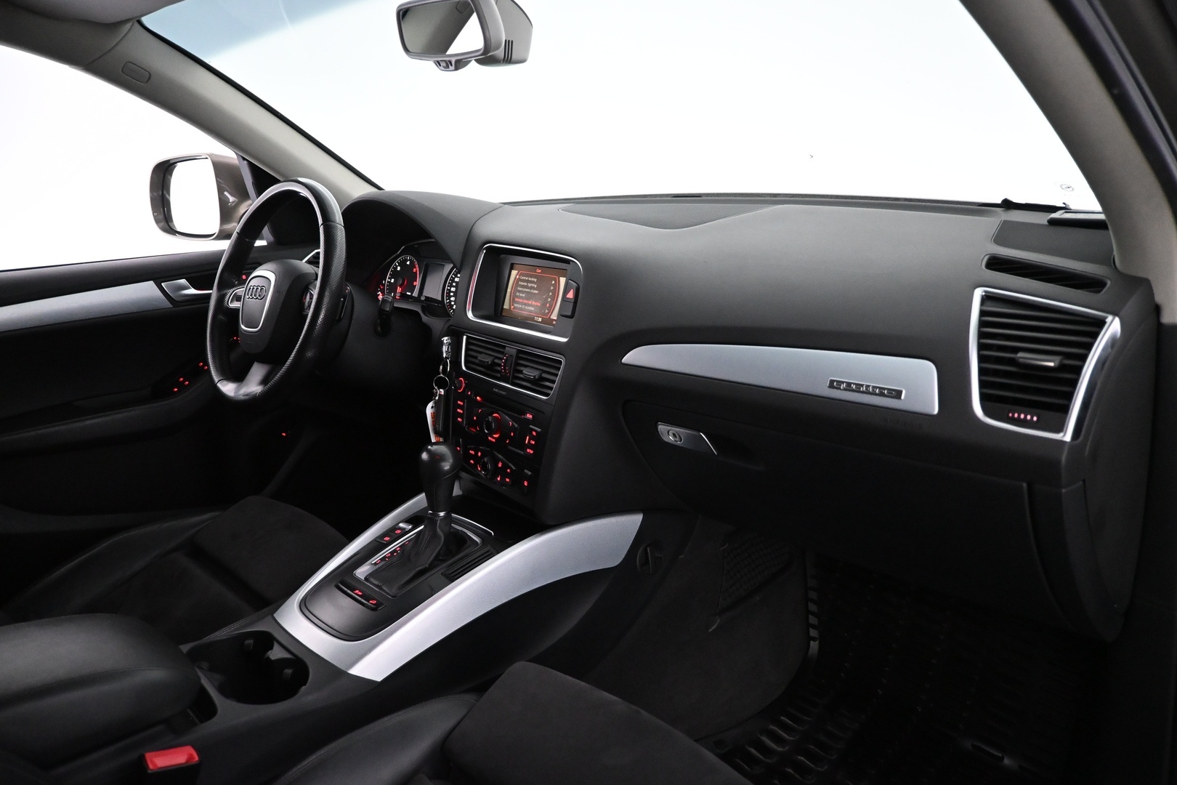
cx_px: 588
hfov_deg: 73.7
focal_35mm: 24
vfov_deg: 53.1
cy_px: 392
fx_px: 785
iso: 4500
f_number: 3.5
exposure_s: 1/60
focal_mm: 16
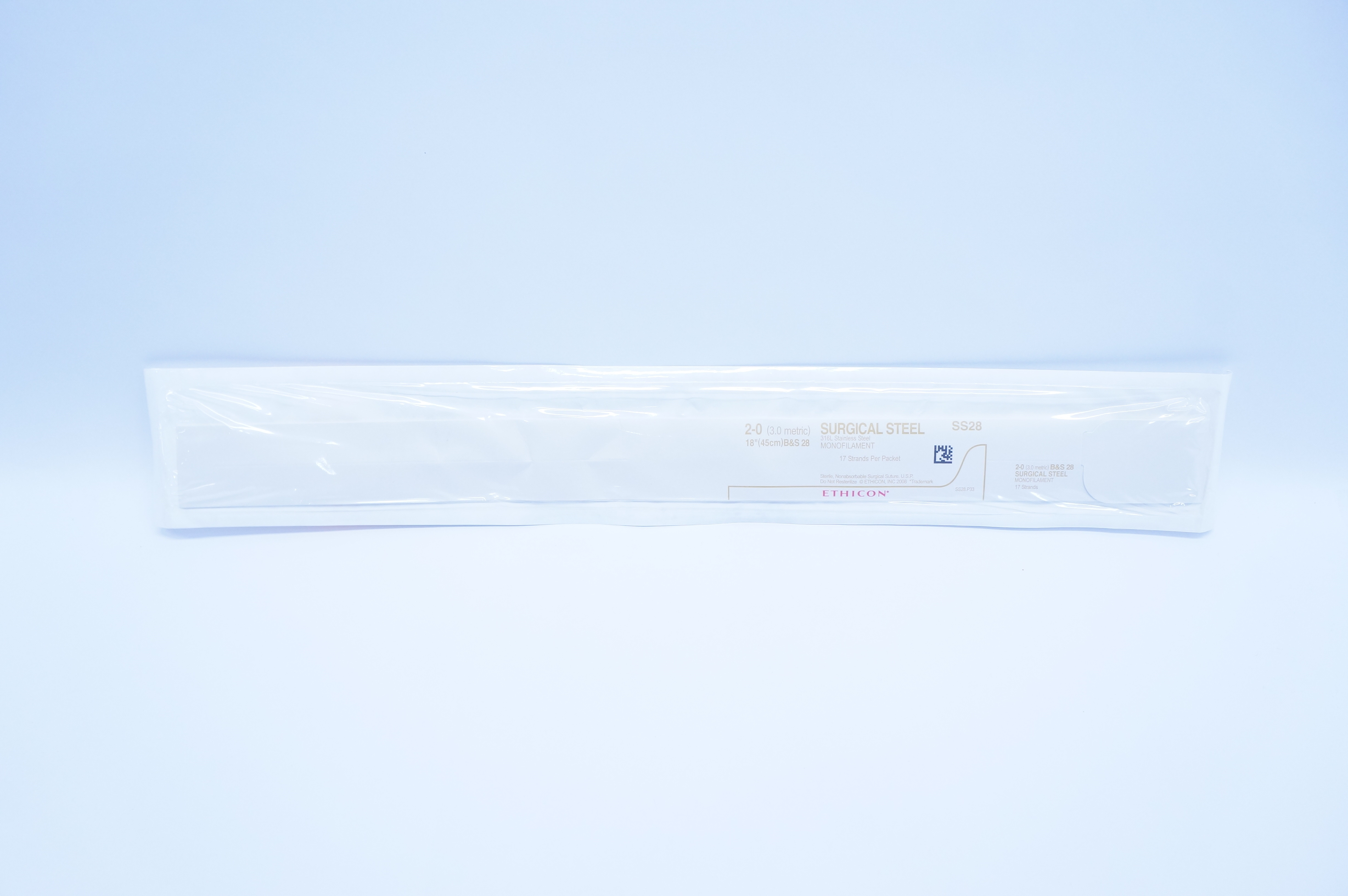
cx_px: 674
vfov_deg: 45.6
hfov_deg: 64.6
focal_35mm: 28
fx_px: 1066
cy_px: 448
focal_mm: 19
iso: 800
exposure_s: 1/250
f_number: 4.5
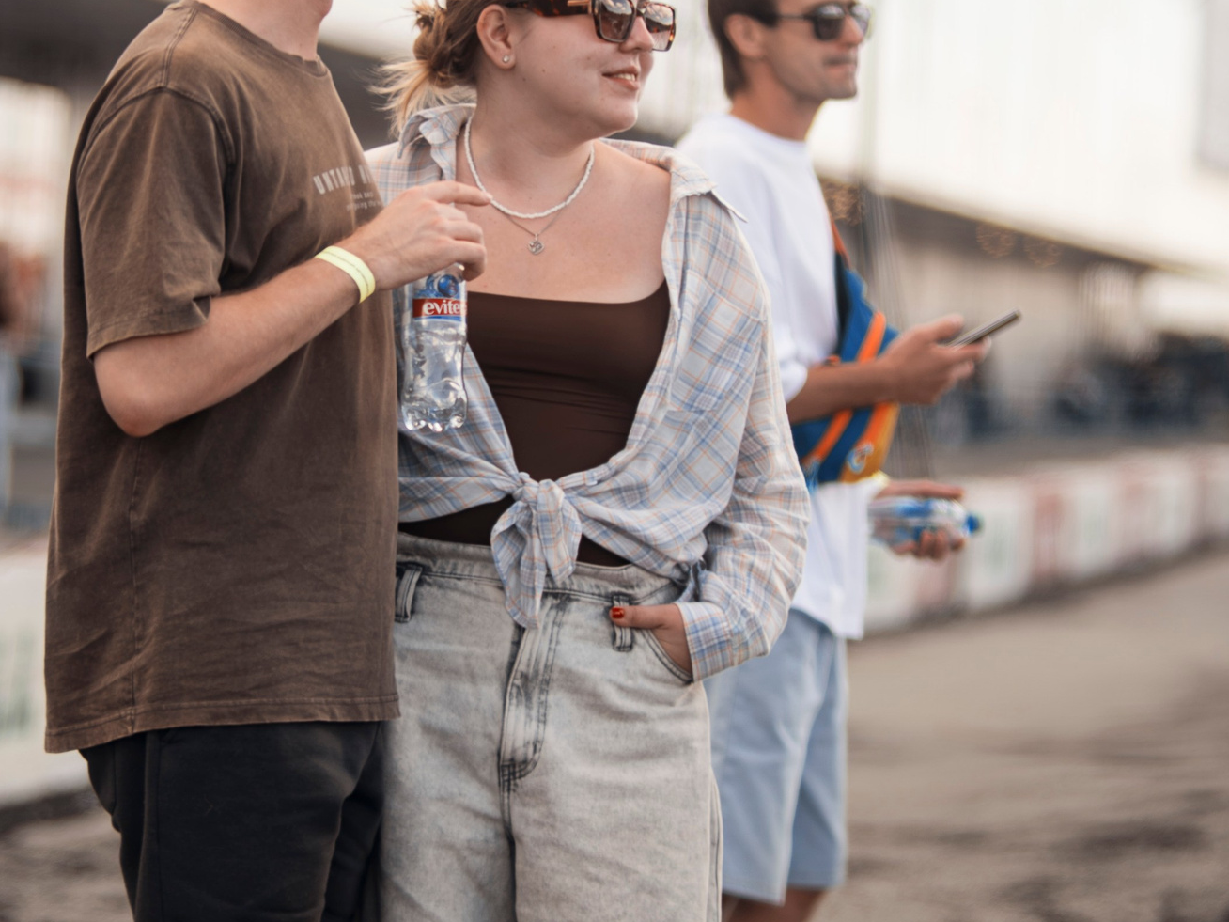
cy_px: 393
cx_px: 524
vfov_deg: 9.3
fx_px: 5681
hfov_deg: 12.3
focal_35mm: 160
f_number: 1.8
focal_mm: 85
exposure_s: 1/50
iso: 100
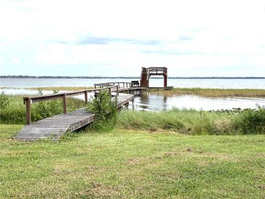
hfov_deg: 39.7
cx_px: 132
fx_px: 367
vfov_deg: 30.3
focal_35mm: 48
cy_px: 100
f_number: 1.78
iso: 64
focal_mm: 6.76
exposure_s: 1/6536
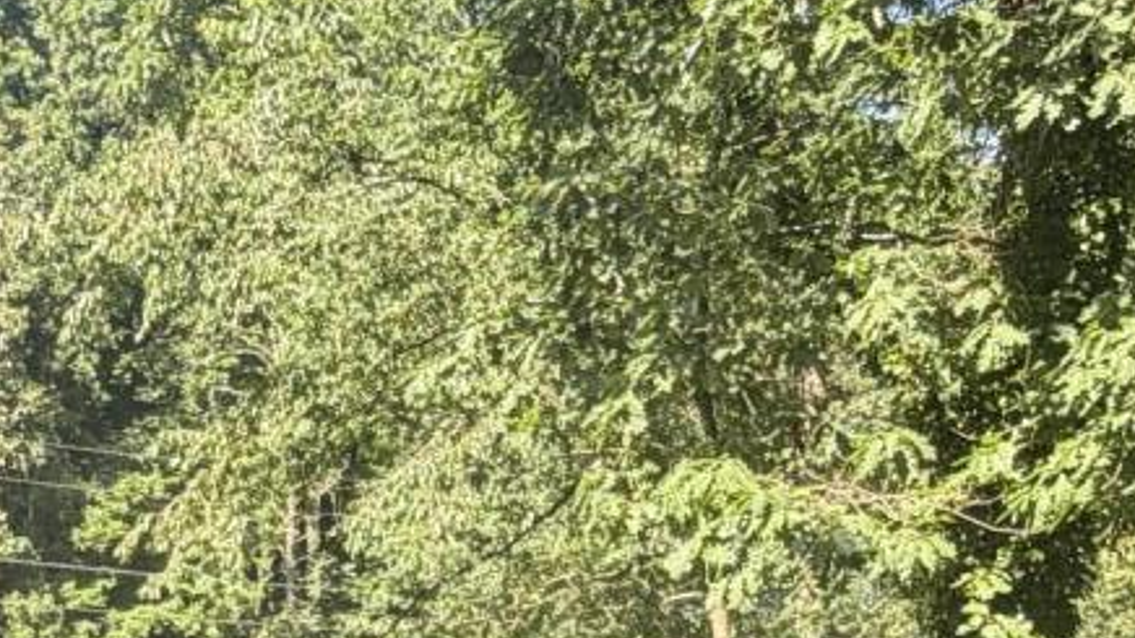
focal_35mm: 70
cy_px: 917
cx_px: 435
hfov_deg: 30.1
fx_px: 2106
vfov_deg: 16.0
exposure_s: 1/147
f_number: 2.2
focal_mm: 2.22
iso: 40
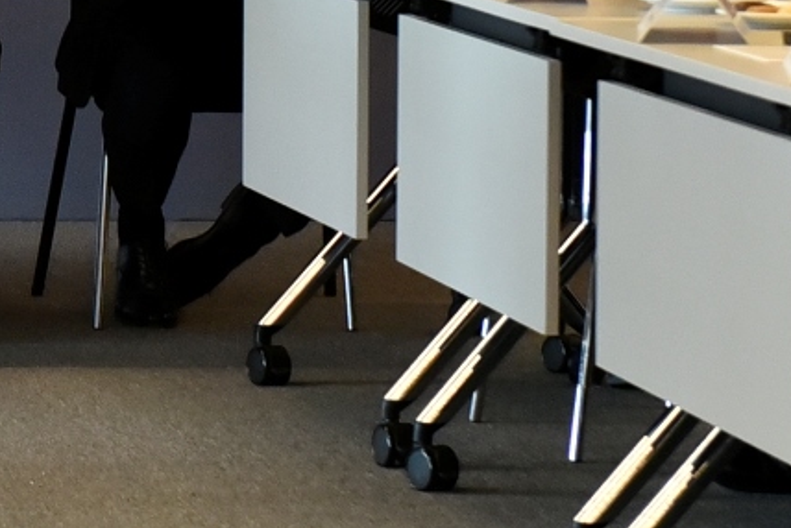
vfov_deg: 5.0
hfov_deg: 7.3
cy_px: -37
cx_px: -479
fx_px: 6046
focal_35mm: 275
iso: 2000
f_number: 4
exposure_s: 1/200
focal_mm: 58
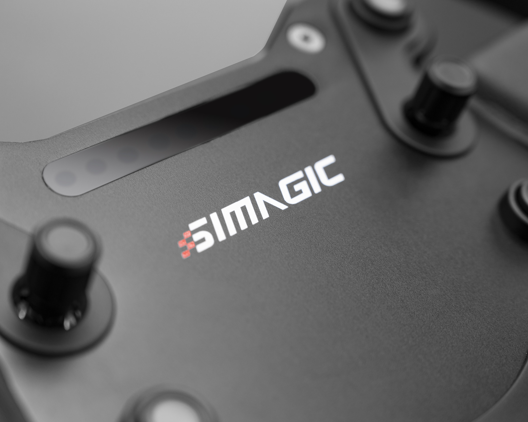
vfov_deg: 19.4
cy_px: 211
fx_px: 1235
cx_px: 256
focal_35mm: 79
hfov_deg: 24.1
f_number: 5.6
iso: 500
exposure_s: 1/100
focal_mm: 70
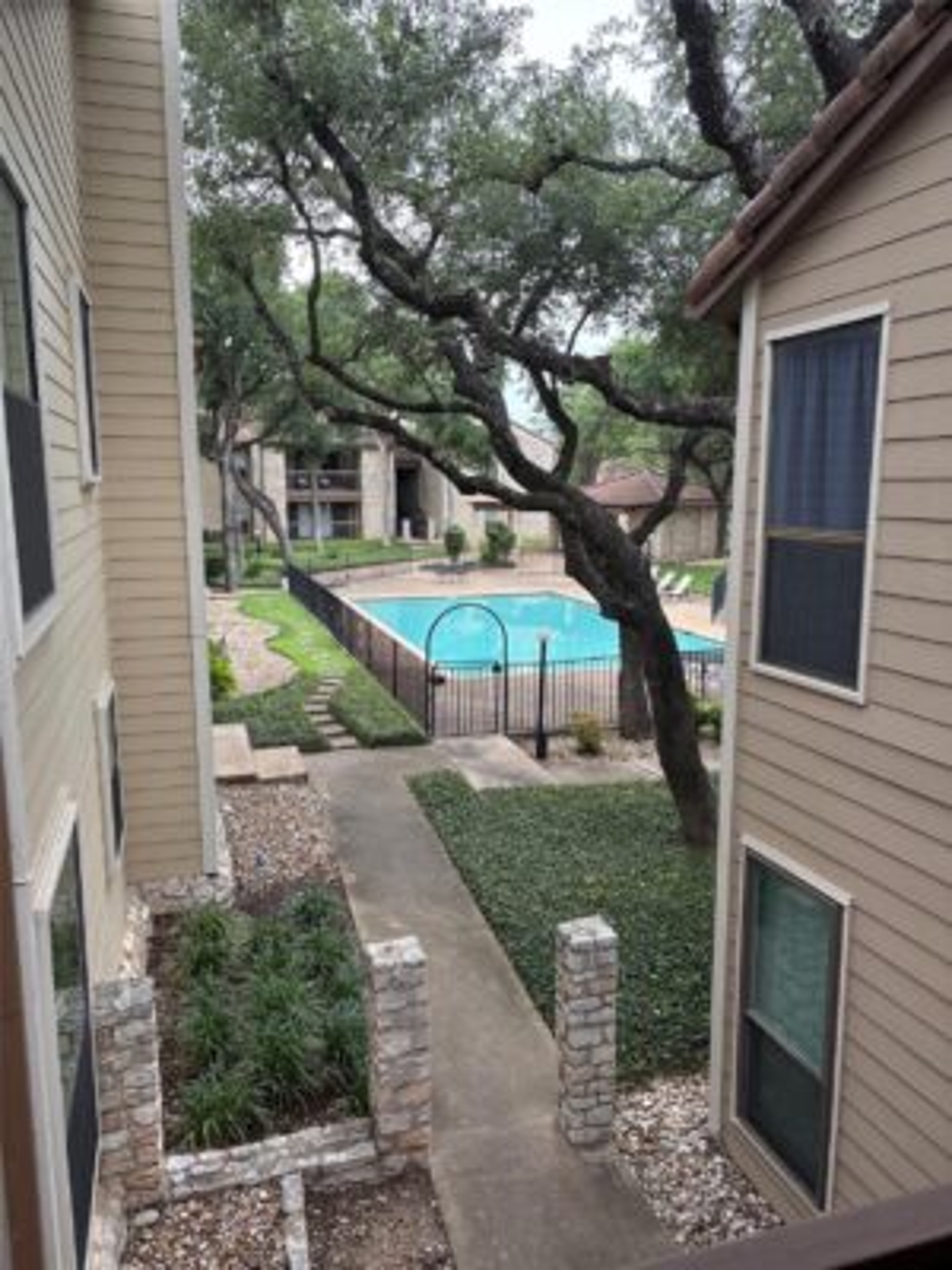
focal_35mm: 26
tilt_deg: -10.5
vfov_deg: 67.3
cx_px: 476
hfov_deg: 53.1
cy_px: 635
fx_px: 953
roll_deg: -1.3
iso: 40
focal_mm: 5.96
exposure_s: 1/185
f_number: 1.6
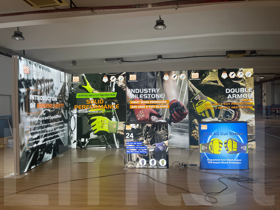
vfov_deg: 53.1
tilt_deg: -1.2
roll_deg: +0.9
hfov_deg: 67.3
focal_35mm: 26
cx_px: 140
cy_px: 105
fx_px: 210
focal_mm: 5.1
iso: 50
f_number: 1.6
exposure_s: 1/100
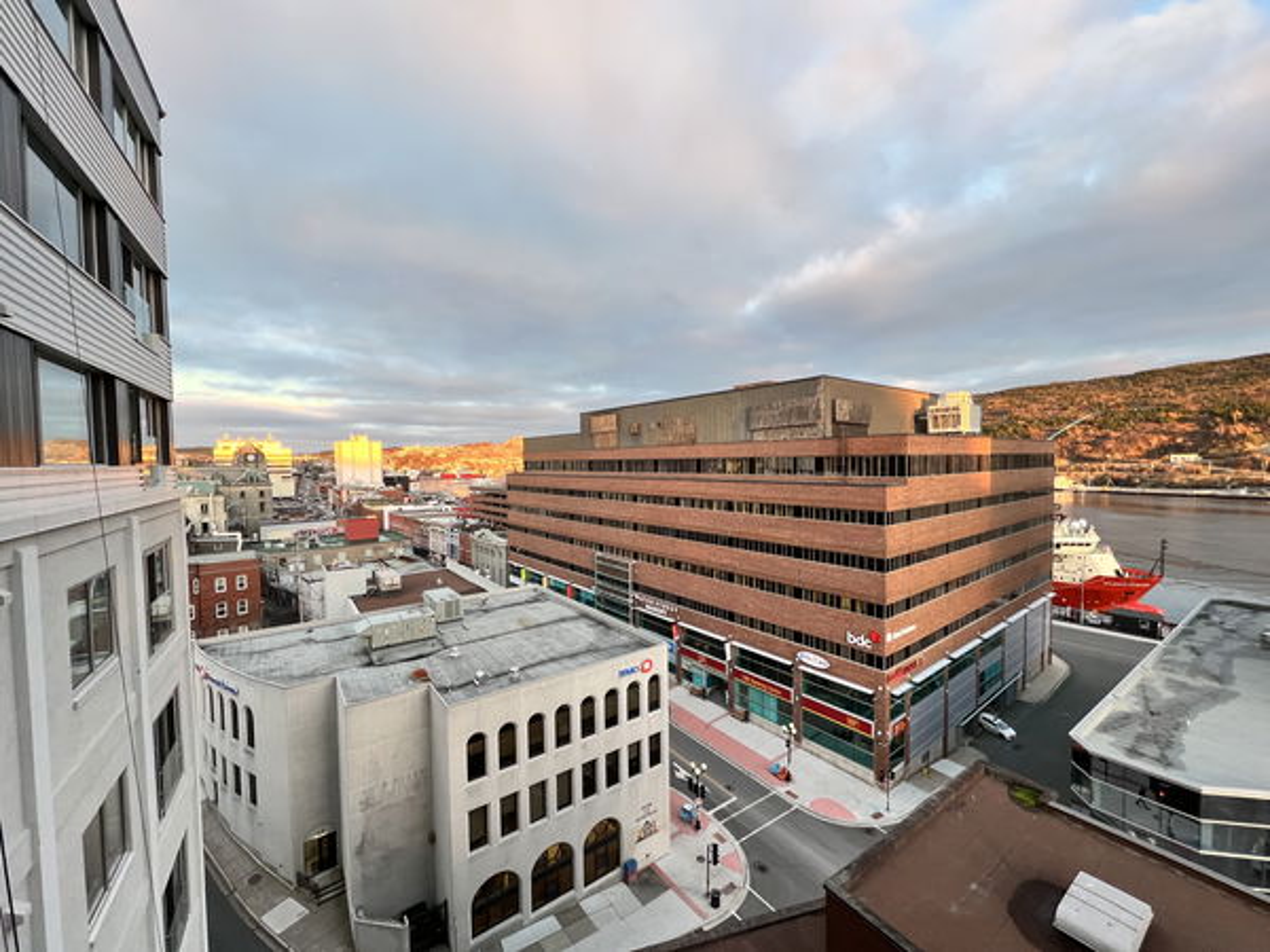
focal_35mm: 13
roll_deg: +0.5
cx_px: 635
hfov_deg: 106.2
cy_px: 476
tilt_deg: -2.2
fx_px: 477
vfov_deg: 89.9
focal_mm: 1.57
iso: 64
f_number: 1.8
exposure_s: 1/122
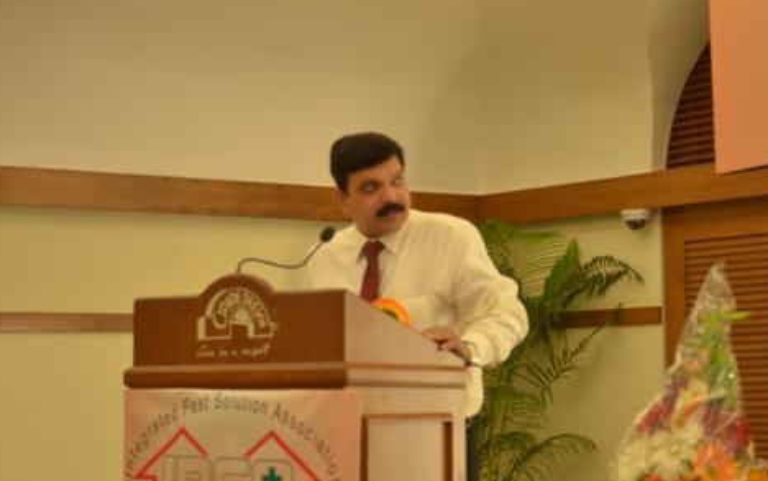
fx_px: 1801
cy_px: 267
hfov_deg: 24.1
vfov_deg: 15.2
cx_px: 441
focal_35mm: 86
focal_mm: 44
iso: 1000
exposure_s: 1/40
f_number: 5.3
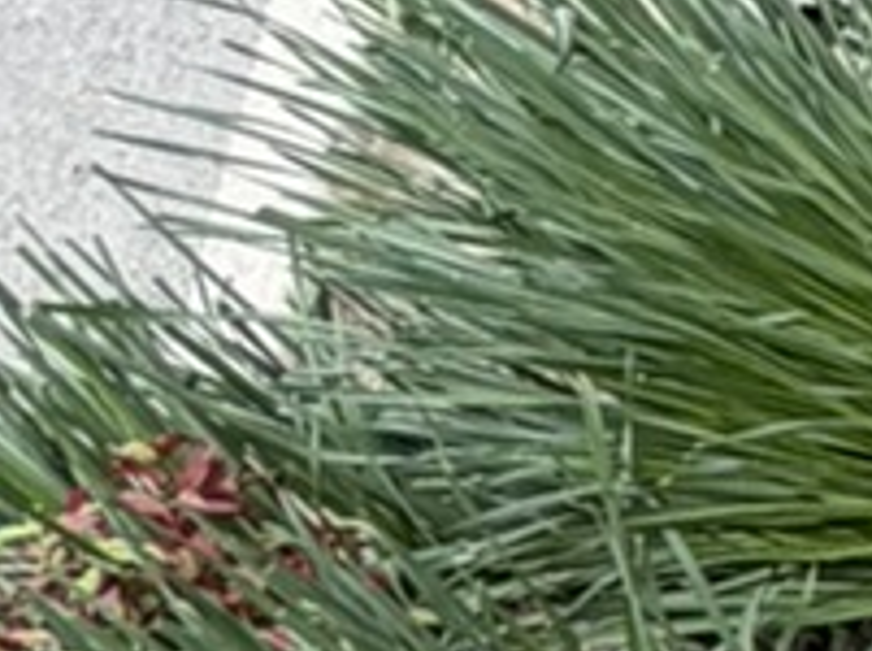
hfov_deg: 9.3
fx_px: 3596
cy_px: 1519
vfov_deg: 9.3
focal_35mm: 143
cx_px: 2980
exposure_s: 1/214
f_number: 2.2
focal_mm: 2.22
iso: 40
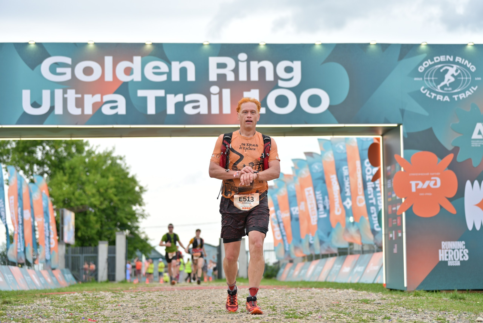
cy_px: 162
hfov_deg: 28.8
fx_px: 940
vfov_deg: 19.5
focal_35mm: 70
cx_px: 242
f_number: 2.5
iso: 200
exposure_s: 1/1250
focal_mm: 70
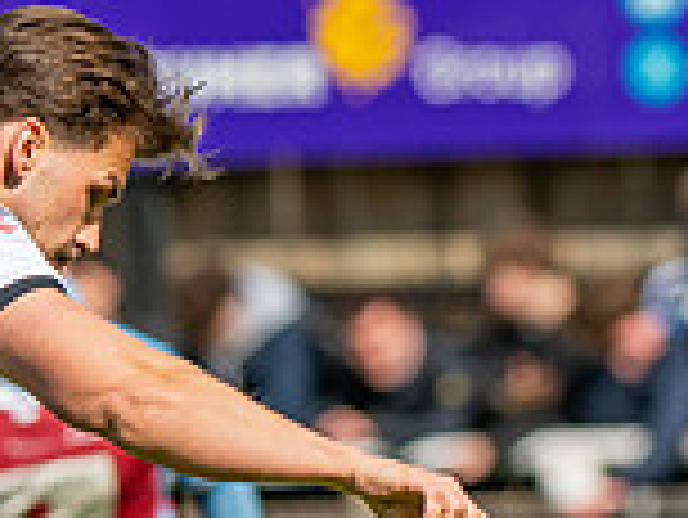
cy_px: 561
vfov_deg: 1.0
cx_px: -534
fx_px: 30174
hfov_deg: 1.3
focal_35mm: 1517
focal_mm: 300
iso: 200
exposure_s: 1/2000
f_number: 4
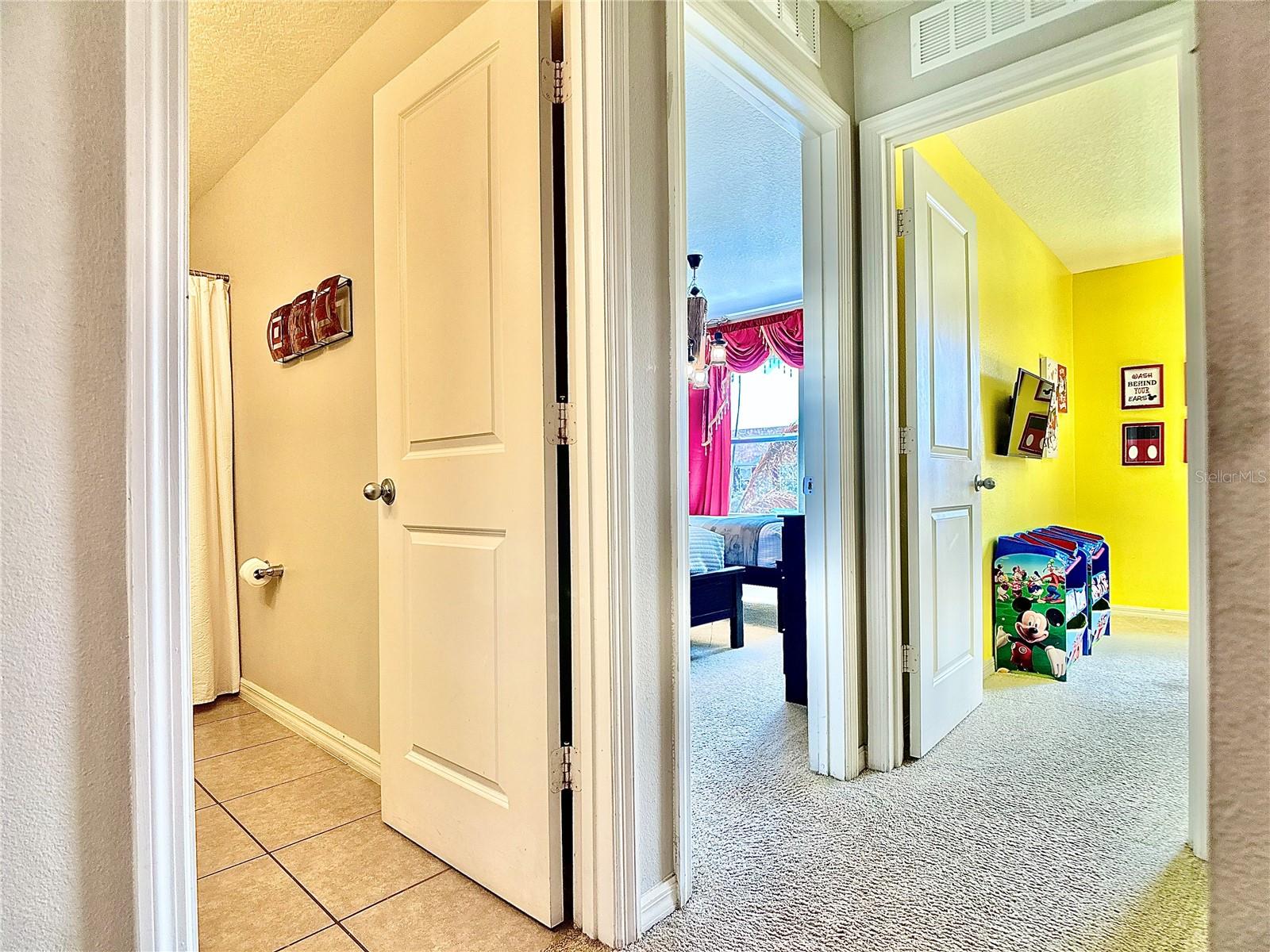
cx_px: 635
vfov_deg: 56.8
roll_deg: +1.0
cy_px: 476
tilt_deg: -0.2
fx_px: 881
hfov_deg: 71.6
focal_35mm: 24
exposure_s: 1/148
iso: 80
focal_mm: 6.76
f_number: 1.78
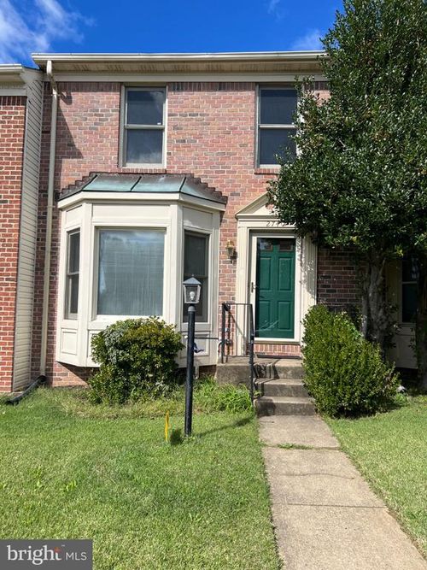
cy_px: 285
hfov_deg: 53.0
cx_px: 214
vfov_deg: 67.3
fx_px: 428
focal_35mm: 26
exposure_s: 1/3968
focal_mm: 5.7
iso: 50
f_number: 1.5
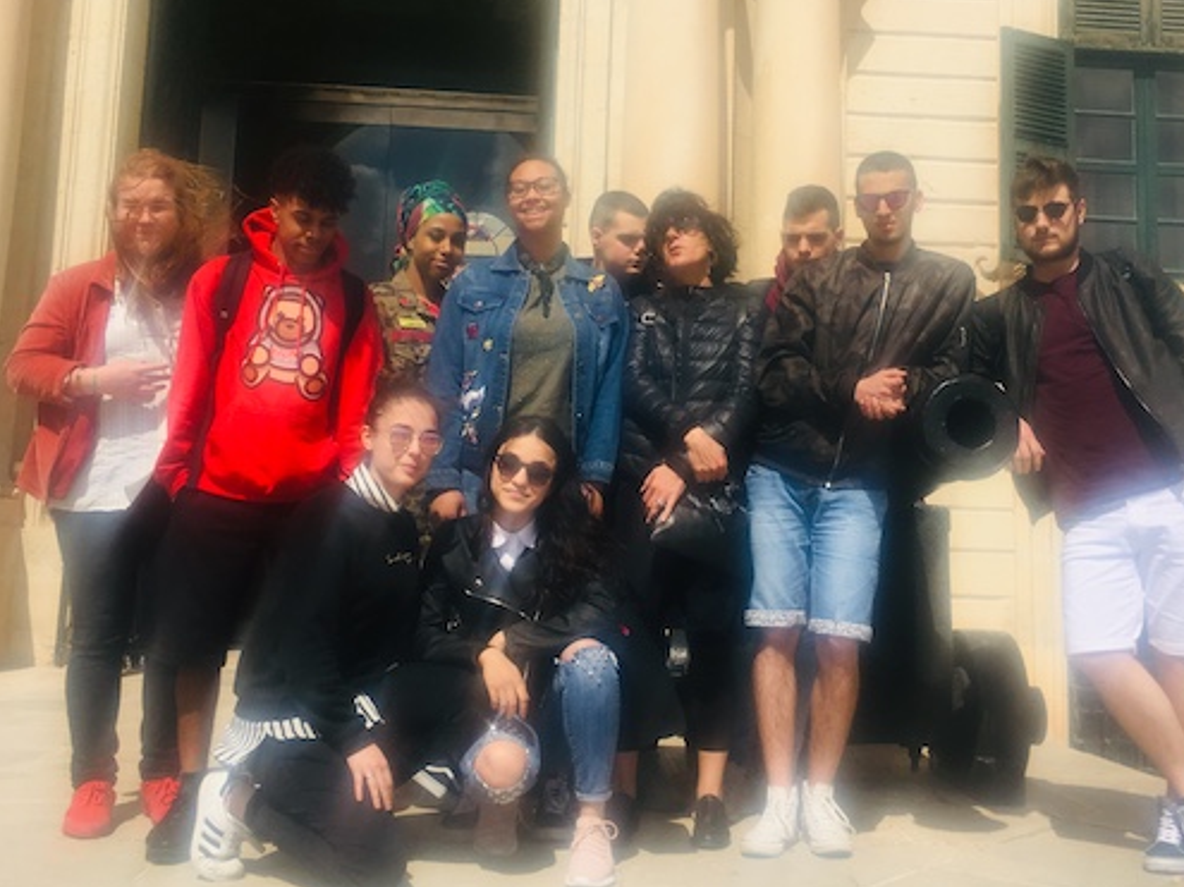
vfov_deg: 35.0
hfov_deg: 45.7
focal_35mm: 41
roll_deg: -3.6
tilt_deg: +8.7
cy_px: 343
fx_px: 1402
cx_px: 660
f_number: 2.2
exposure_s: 1/2481
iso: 25
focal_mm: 4.15
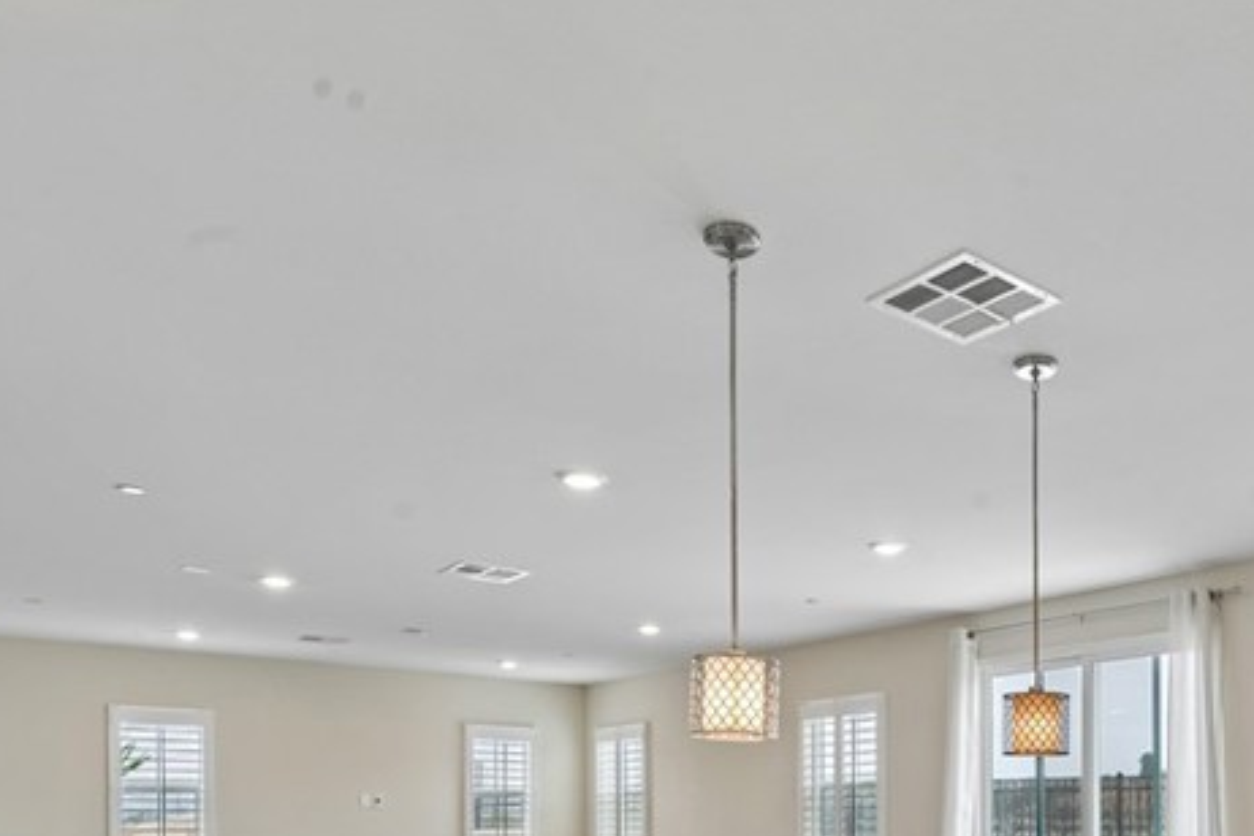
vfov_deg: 38.0
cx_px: 964
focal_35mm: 31
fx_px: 1080
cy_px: 825
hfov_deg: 56.8
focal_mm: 14
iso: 100
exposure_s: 1/8
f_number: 13
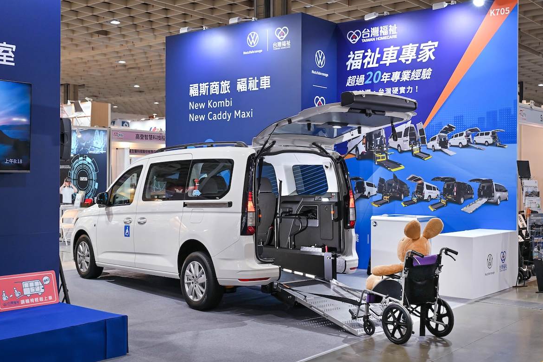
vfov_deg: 31.2
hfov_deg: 45.4
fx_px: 648
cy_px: 178
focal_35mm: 43
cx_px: 267
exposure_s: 1/100
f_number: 5.6
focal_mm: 42
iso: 640
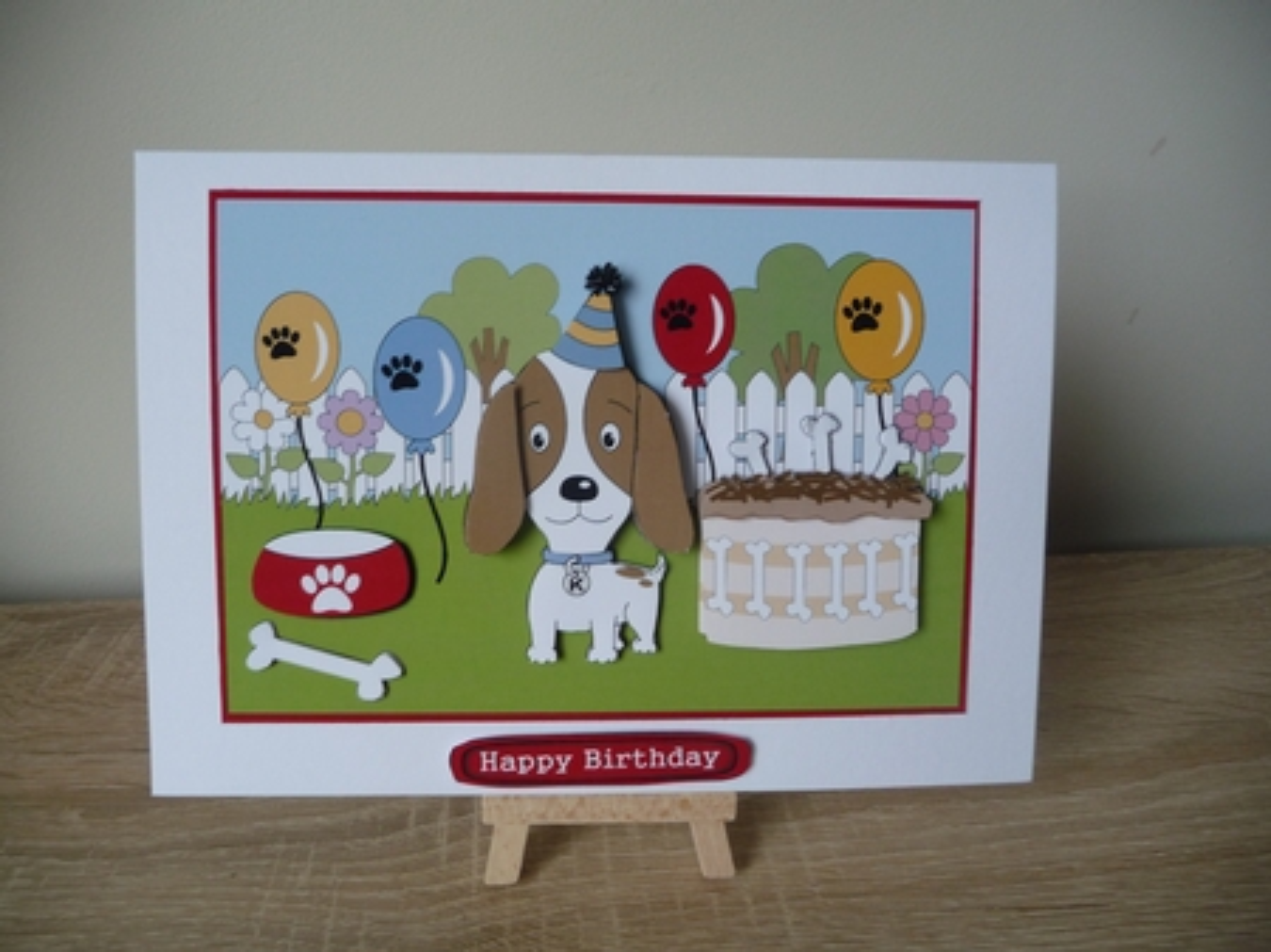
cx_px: 636
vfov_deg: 49.7
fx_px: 1028
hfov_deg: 63.5
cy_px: 476
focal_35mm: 28
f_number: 3.3
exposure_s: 1/30
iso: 160
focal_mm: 4.7
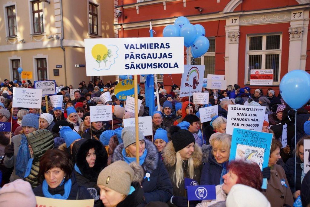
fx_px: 258
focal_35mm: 30
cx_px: 155
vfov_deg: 43.6
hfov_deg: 61.9
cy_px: 104
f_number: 4
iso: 100
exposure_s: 1/160
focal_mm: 30
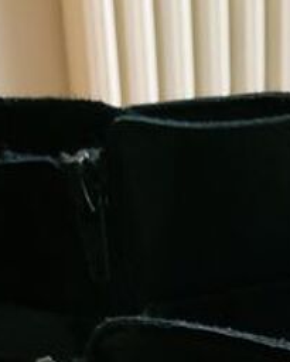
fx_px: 1308
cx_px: 304
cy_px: 863
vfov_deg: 12.5
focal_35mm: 122
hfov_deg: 12.5
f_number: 1.9
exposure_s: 1/25
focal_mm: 3.94
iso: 320
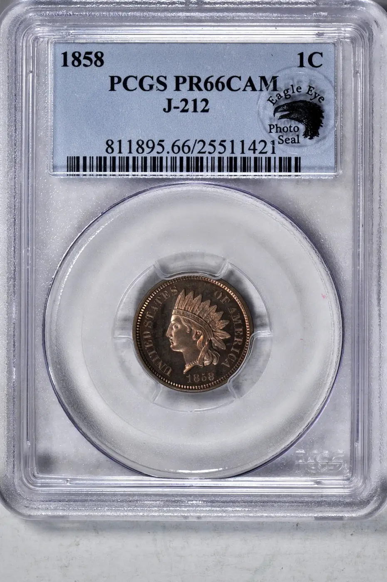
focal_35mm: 158
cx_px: 194
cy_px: 291
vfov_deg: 13.1
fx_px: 2546
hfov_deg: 8.7
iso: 500
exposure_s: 1/500
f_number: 16
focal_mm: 105
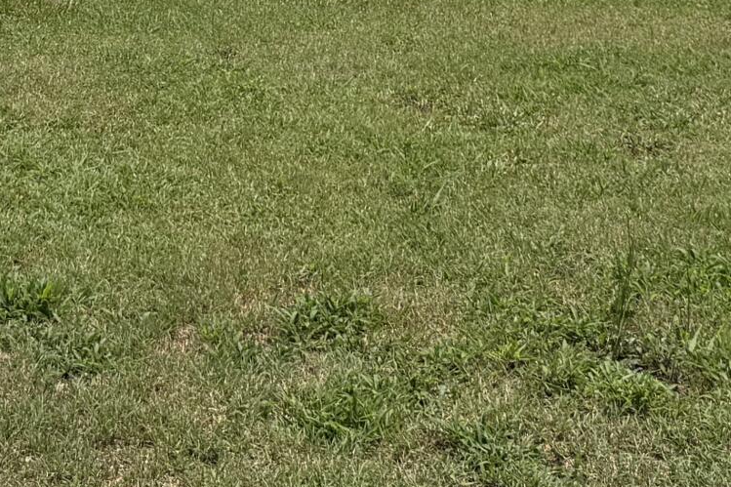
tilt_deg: +1.6
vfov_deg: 12.5
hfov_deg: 20.2
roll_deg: -0.7
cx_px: 150
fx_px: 2030
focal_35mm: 100
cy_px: -393
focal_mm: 6.76
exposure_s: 1/7353
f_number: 1.78
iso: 80
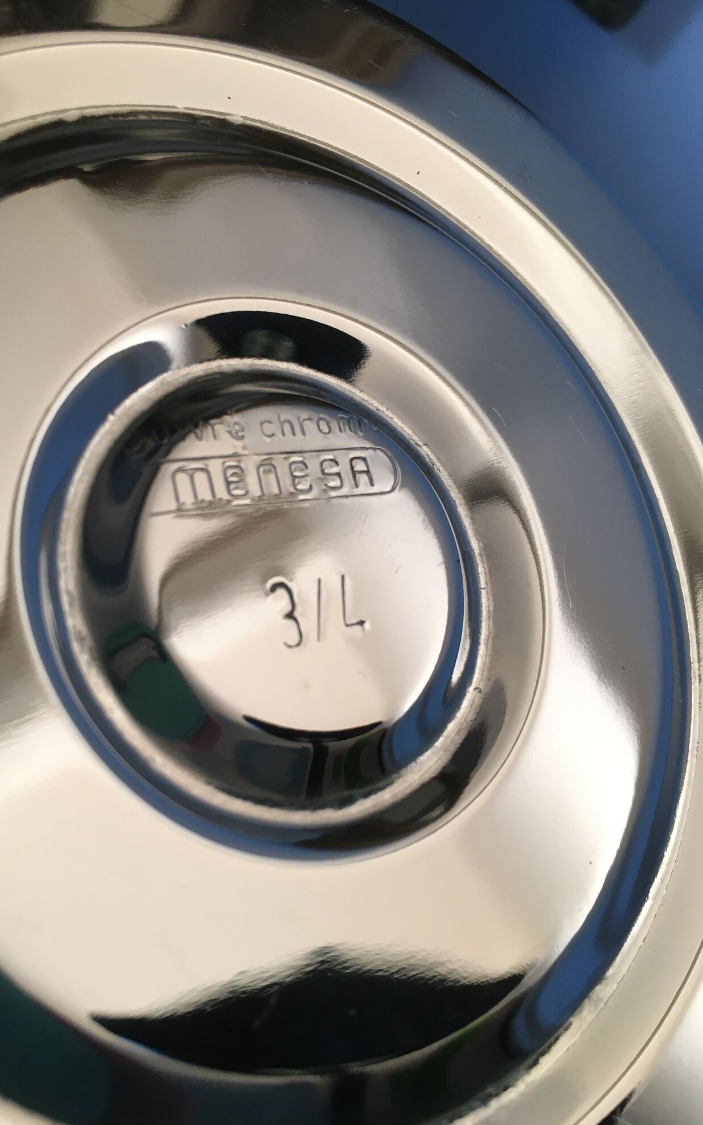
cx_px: 294
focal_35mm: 31
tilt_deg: -34.0
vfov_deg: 61.2
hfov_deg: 40.5
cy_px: 563
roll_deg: -40.0
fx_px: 950
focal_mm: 4.15
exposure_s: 1/33
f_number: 2.2
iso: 25
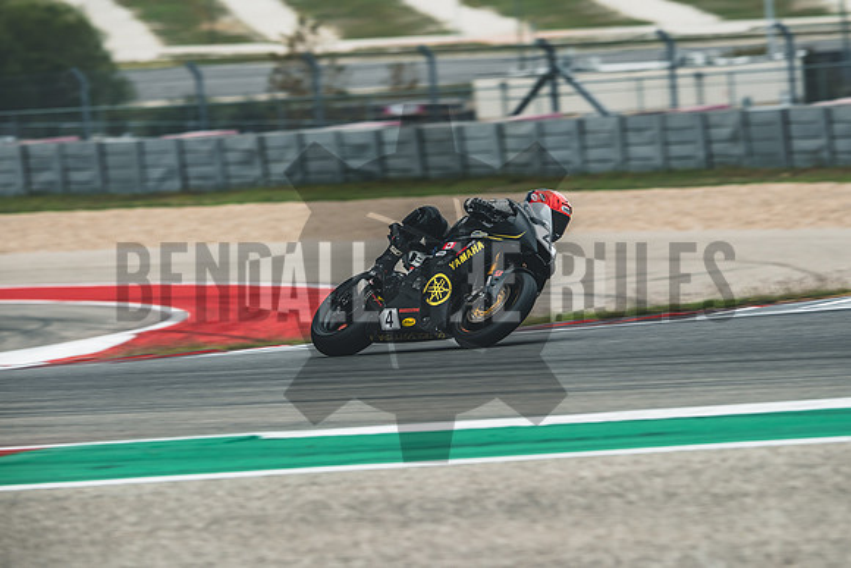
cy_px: 284
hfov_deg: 6.9
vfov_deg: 4.6
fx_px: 7093
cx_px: 426
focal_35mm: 300
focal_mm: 200
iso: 160
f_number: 4
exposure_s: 1/320
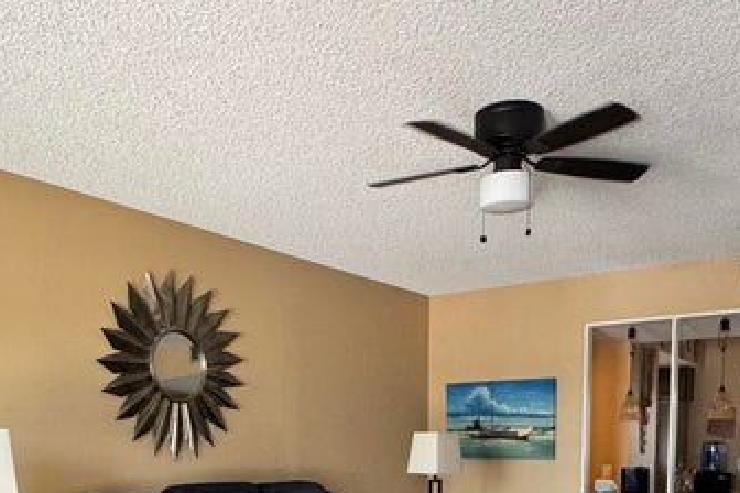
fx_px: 760
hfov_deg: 51.8
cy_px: 500
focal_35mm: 37
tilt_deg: -4.4
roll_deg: -0.1
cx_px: 334
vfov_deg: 32.8
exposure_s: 1/60
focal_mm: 2.22
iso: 200
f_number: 2.2
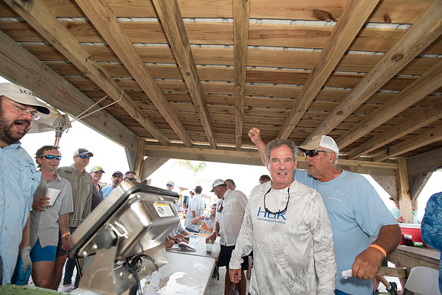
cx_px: 221
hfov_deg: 93.3
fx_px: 209
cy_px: 148
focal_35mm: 17
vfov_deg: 70.5
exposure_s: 1/160
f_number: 5
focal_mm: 17
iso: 250
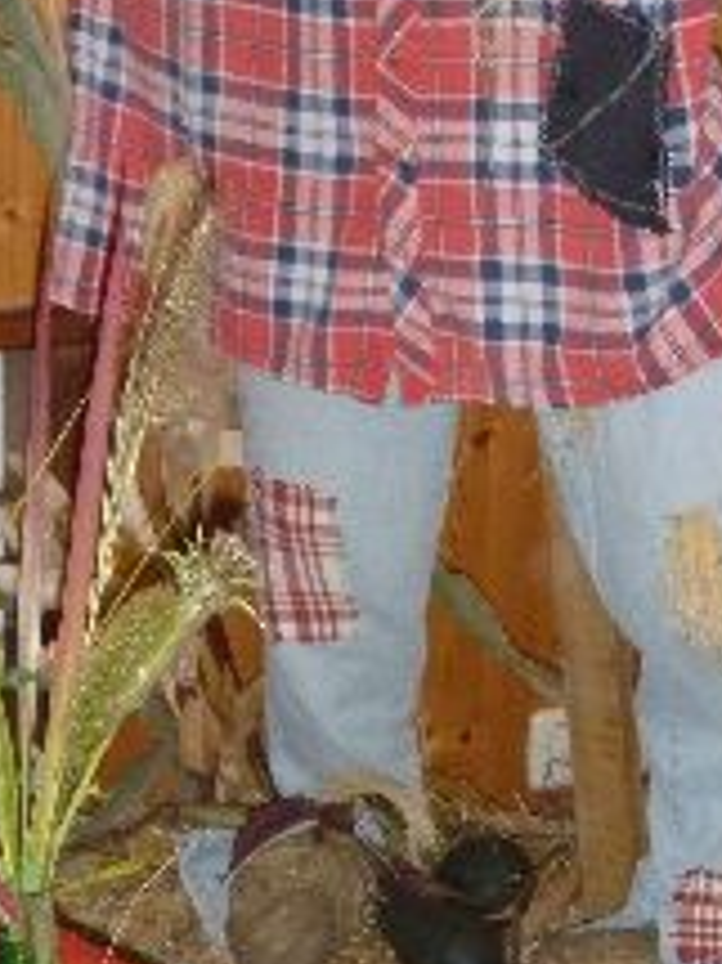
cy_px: 54
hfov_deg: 13.9
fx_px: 2951
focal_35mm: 106
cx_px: 327
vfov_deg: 18.2
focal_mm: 6.8
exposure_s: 1/30
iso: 500
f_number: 4
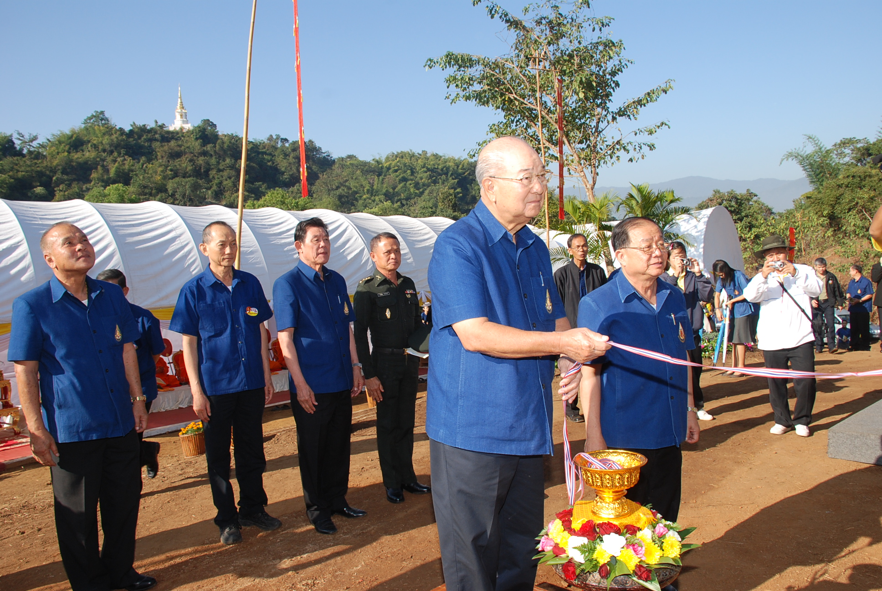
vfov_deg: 48.0
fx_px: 662
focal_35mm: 27
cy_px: 296
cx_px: 441
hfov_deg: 67.3
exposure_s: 1/200
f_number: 8
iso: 200
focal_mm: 18
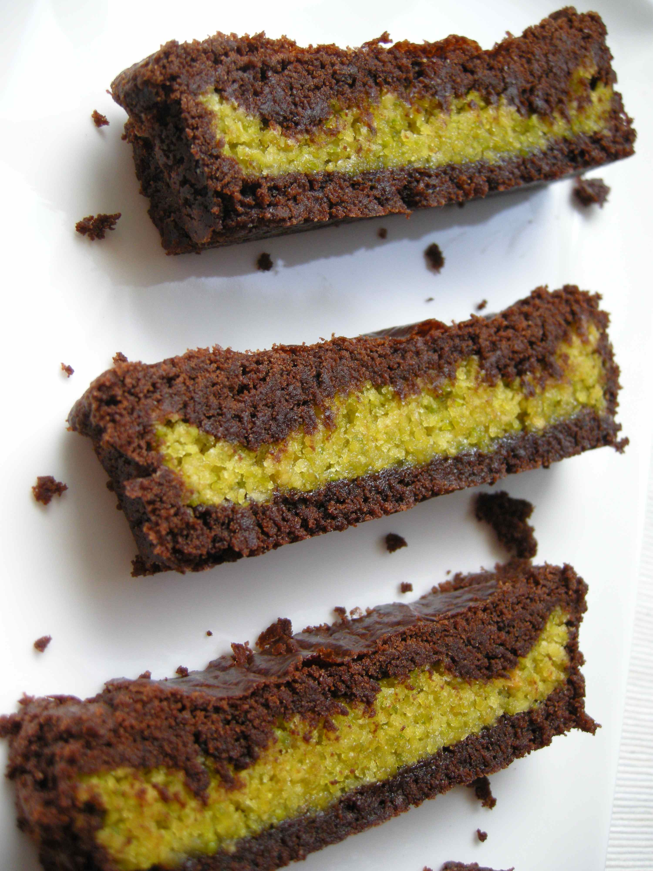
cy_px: 436
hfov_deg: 40.7
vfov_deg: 52.6
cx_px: 326
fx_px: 880
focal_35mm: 35
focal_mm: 7.5
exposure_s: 1/65
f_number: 2.7
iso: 141
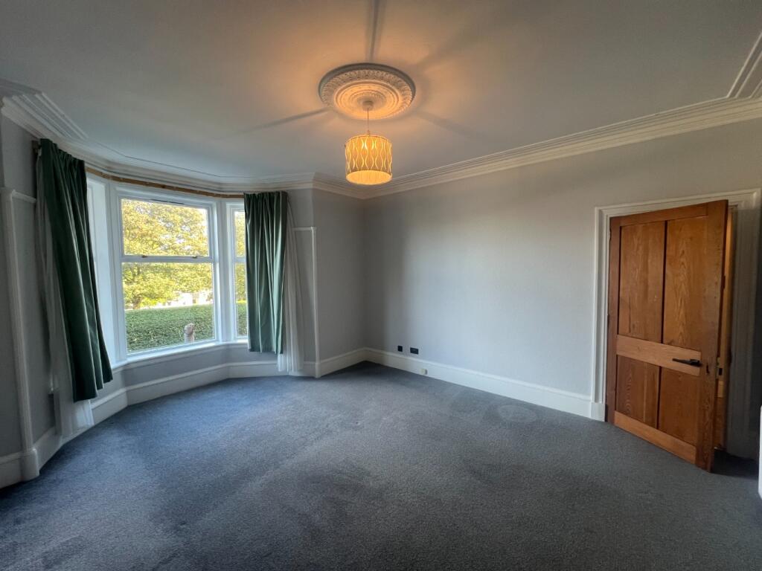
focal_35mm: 13
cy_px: 286
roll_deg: +0.7
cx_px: 381
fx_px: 286
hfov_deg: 106.2
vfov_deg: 89.9
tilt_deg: -2.2
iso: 160
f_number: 1.8
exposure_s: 1/100
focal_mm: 1.57
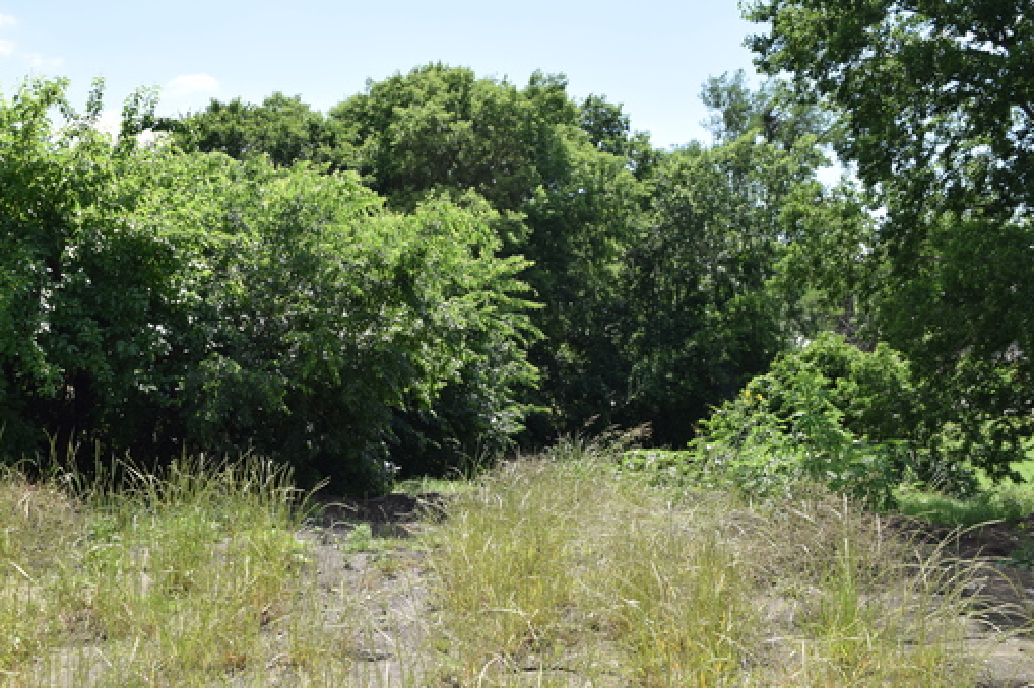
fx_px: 1138
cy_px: 332
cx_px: 441
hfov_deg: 48.7
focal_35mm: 40
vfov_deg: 33.7
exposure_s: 1/160
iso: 100
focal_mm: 21
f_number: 6.3
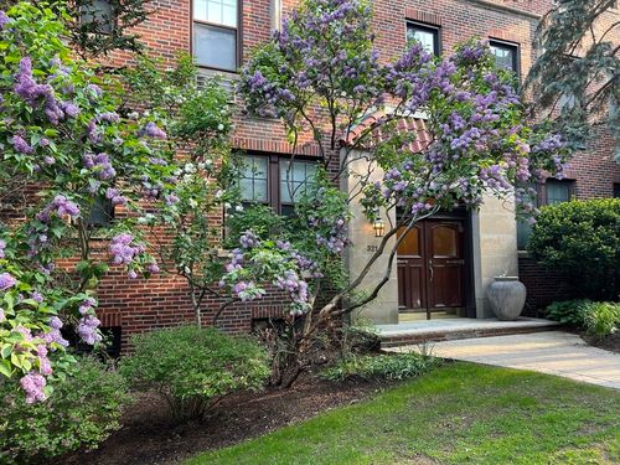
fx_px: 466
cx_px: 310
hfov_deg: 67.3
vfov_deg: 53.1
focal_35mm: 26
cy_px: 232
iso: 64
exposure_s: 1/121
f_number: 1.5
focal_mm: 5.7
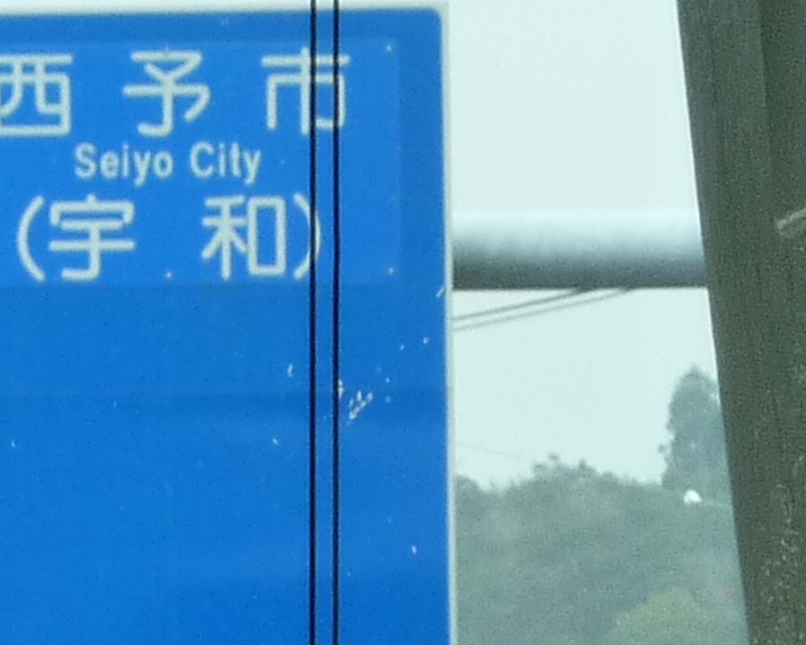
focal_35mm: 567
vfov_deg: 2.7
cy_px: 945
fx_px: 13525
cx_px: -30
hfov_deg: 3.4
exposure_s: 1/400
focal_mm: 15.8
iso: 160
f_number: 4.3
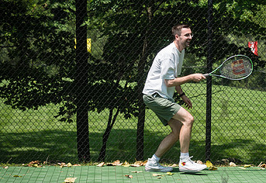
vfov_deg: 8.0
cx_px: 166
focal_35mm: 176
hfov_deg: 11.6
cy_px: 90
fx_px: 1313
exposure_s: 1/1000
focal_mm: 80
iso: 200
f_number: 4.5
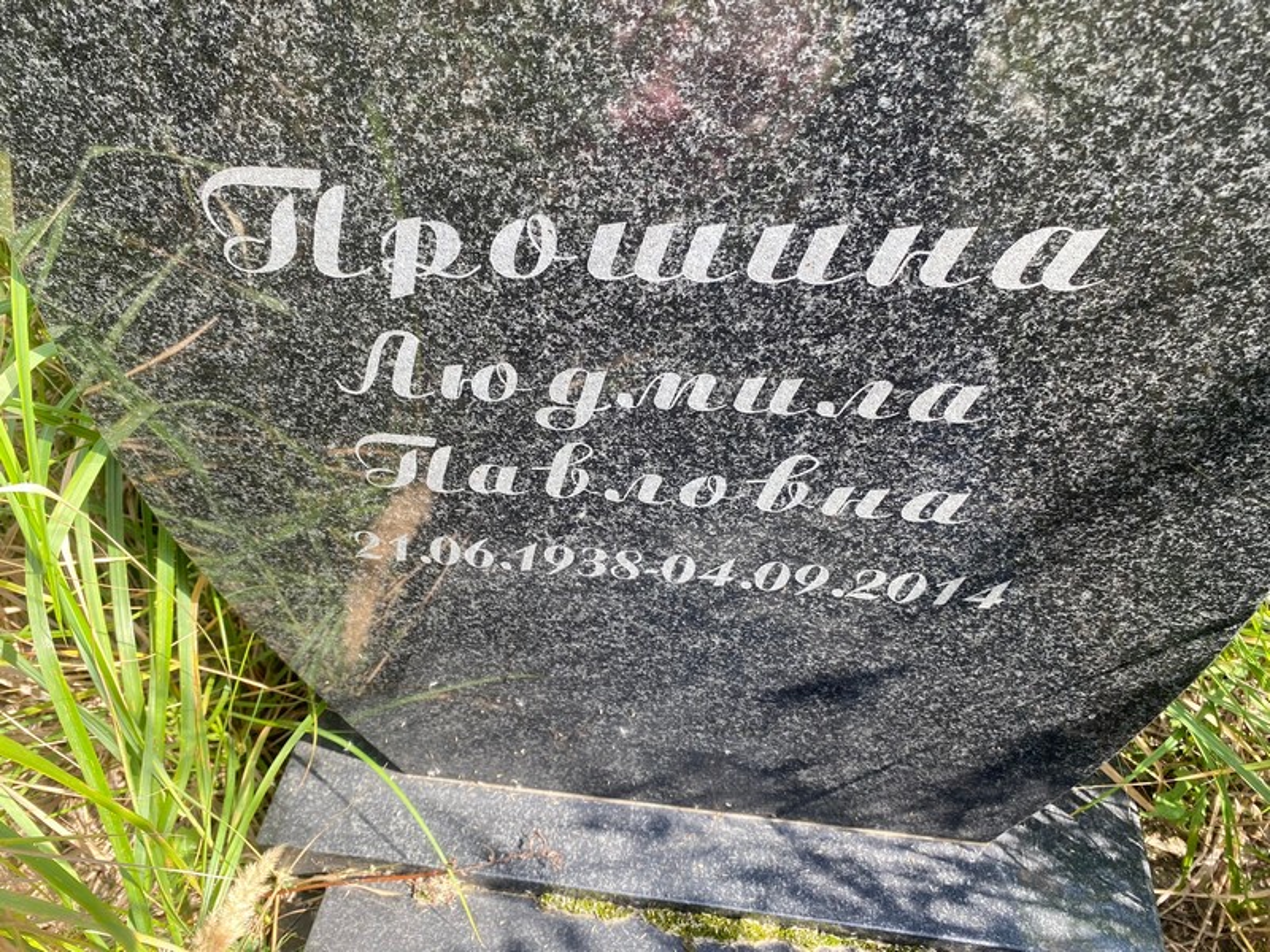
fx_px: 954
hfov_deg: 67.3
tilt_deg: -48.1
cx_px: 635
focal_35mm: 26
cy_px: 476
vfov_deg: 53.1
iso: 32
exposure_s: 1/280
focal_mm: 4.25
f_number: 1.8
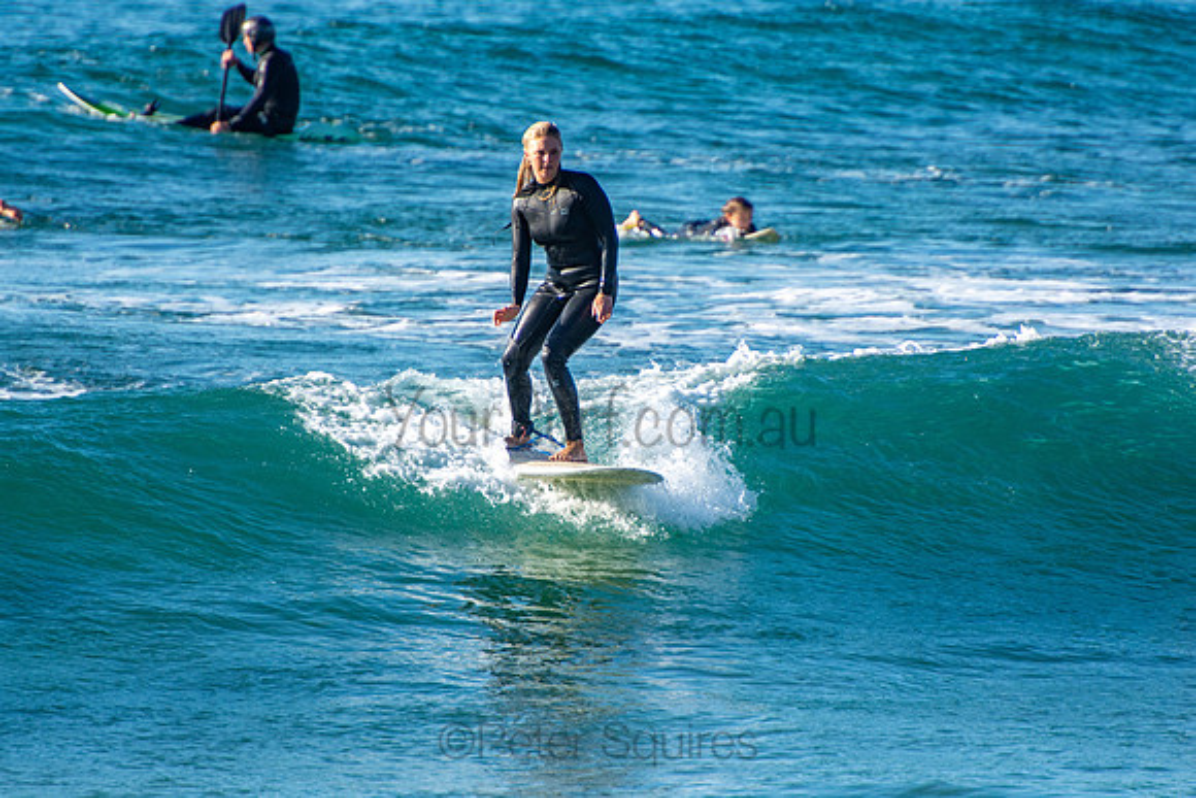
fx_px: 19937
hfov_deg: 3.4
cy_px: 399
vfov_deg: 2.3
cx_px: 598
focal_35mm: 600
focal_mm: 400
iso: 360
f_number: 5.6
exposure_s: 1/1250
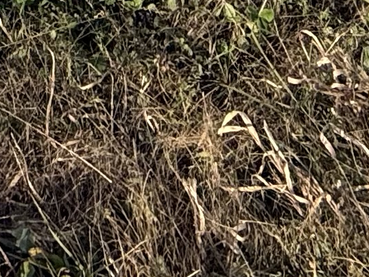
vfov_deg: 9.0
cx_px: -54
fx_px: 1119
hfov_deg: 17.9
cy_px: -716
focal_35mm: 105
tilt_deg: -7.5
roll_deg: -1.8
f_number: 2.2
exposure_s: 1/1259
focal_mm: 2.22
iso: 50
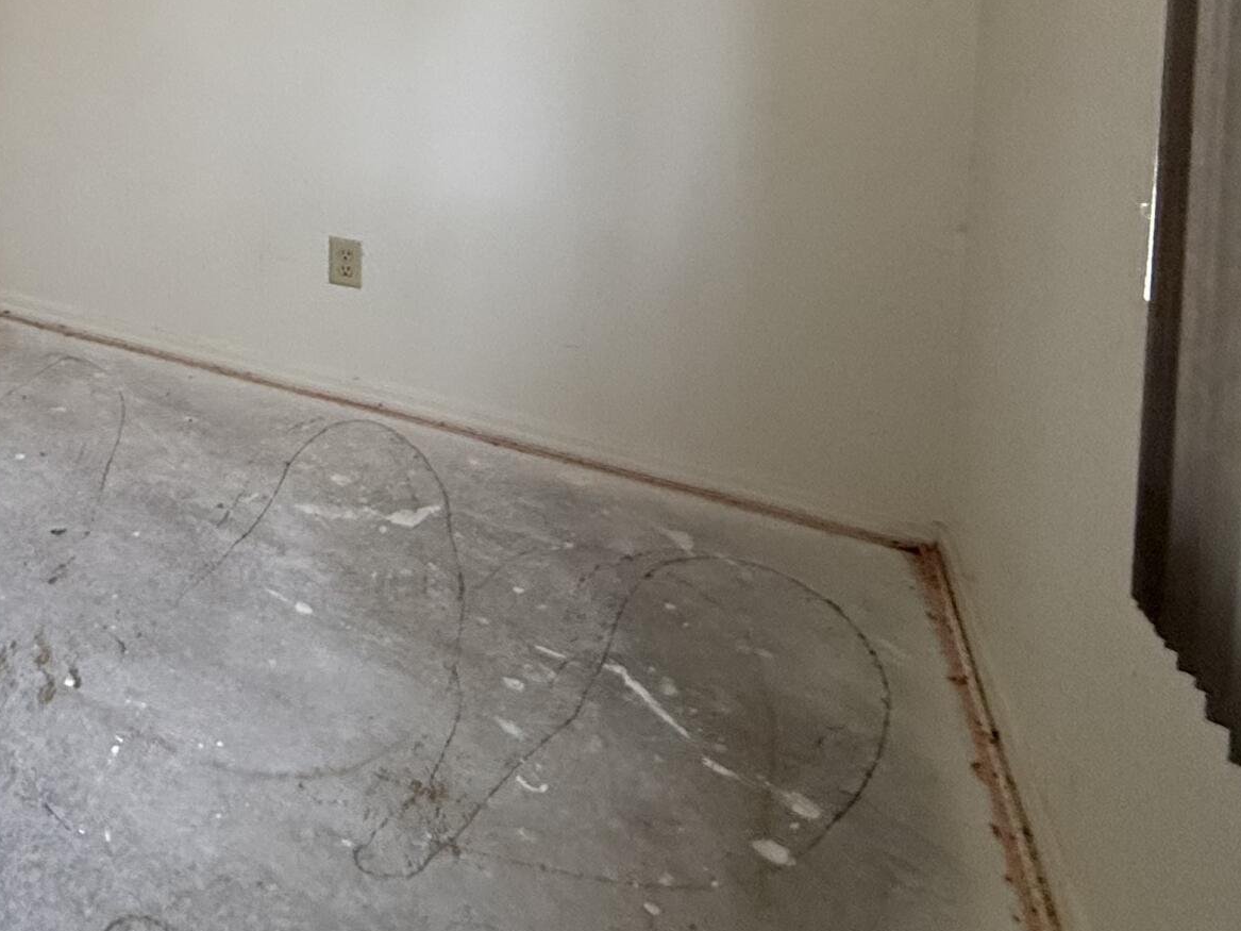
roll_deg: -1.0
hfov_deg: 40.1
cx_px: -169
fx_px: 1290
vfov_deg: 34.1
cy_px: -103
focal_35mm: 36
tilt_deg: -0.5
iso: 500
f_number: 2.2
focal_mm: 2.22
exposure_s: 1/120
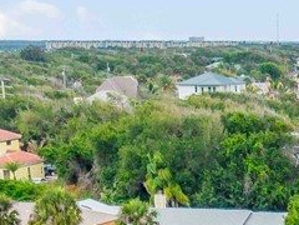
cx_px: 368
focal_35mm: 160
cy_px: 636
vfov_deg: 8.1
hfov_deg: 12.1
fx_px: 1382
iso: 140
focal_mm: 8.67
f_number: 1.8
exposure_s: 1/60
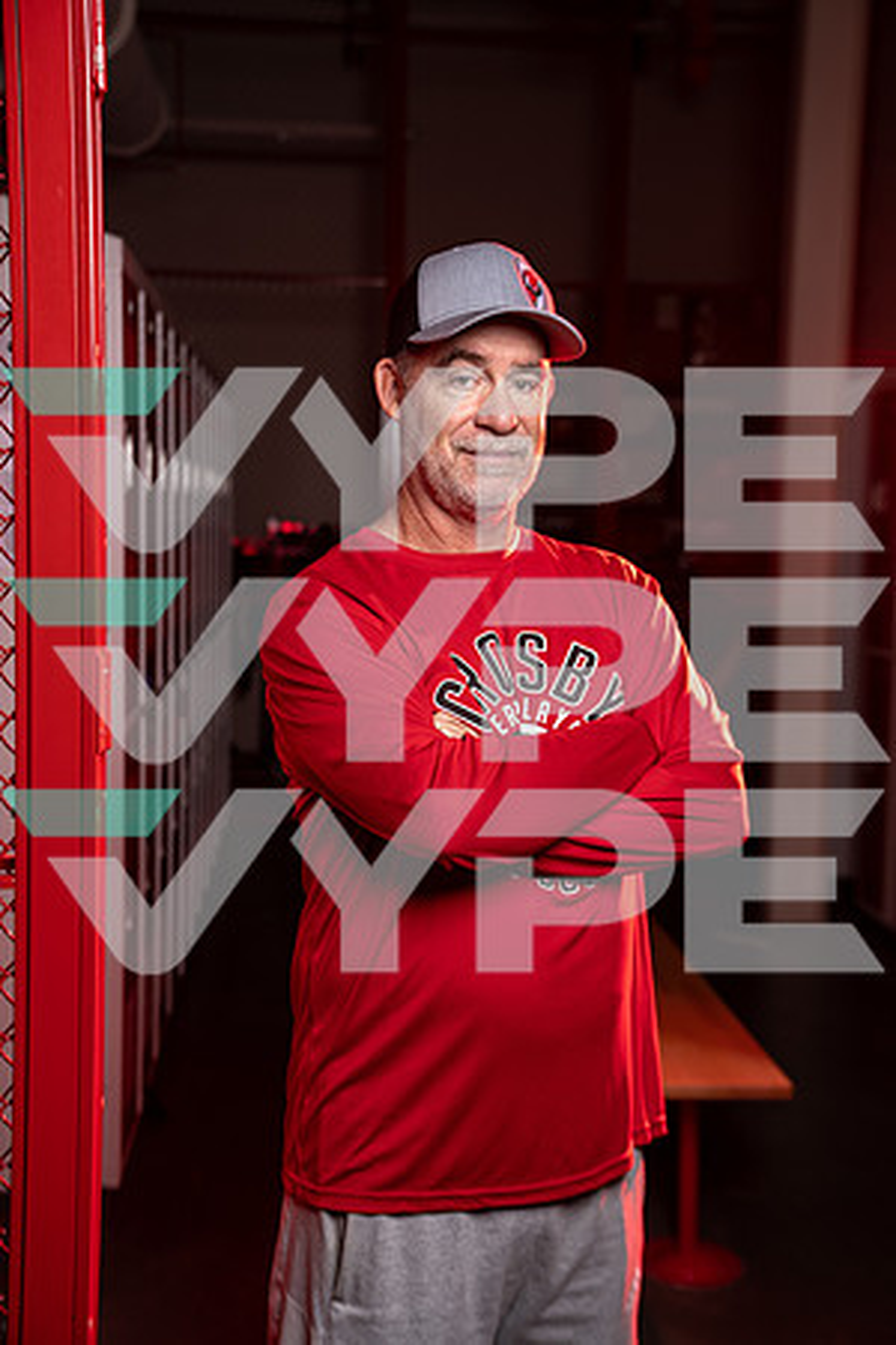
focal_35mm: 47
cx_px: 448
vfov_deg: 41.9
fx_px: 1755
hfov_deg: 28.6
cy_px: 672
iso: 100
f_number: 3.5
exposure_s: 1/250
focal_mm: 47
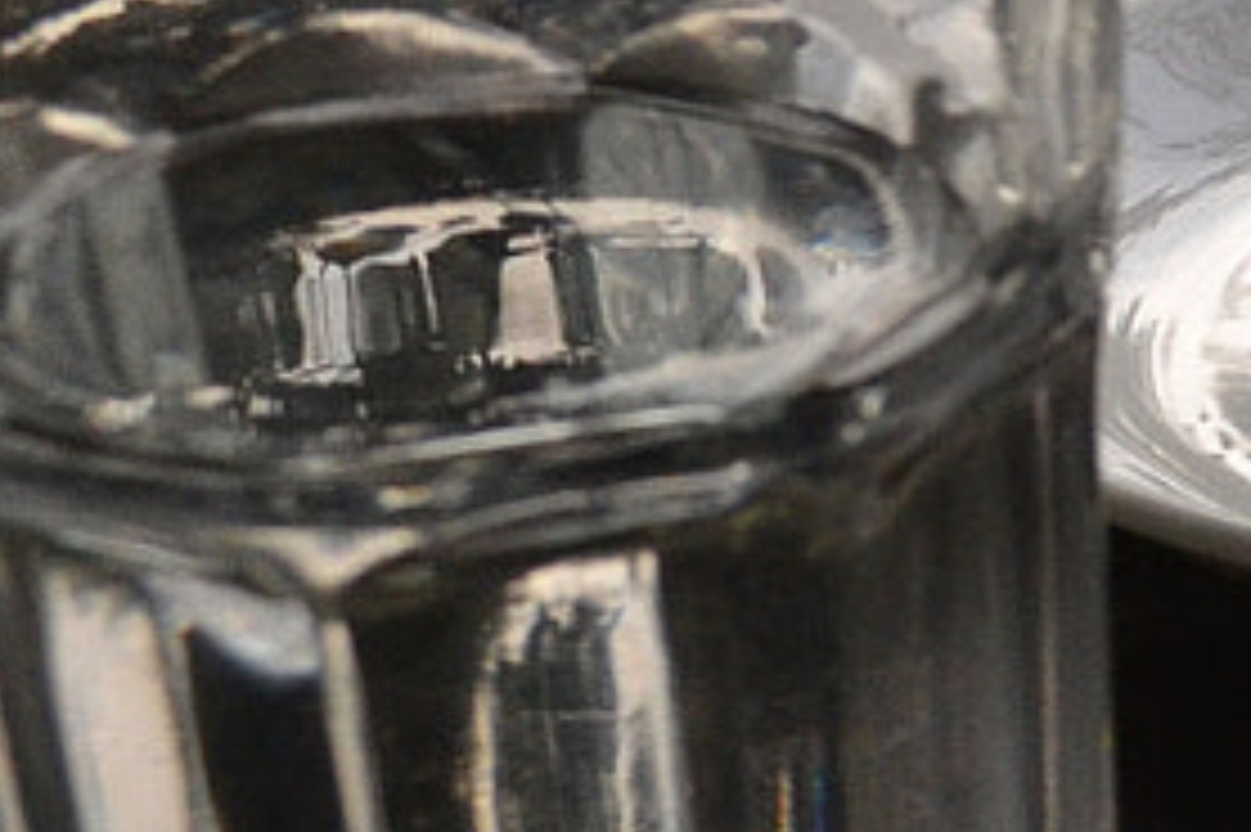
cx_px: 2956
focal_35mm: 207
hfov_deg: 9.0
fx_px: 7189
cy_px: 661
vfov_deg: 6.6
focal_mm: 24
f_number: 6.3
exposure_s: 1/320
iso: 1000
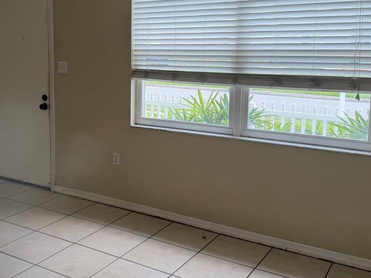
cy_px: 100
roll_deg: +0.2
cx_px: 114
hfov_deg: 43.9
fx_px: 450
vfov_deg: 34.1
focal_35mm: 42
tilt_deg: -7.3
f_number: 1.78
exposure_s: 1/180
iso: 80
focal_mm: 6.76
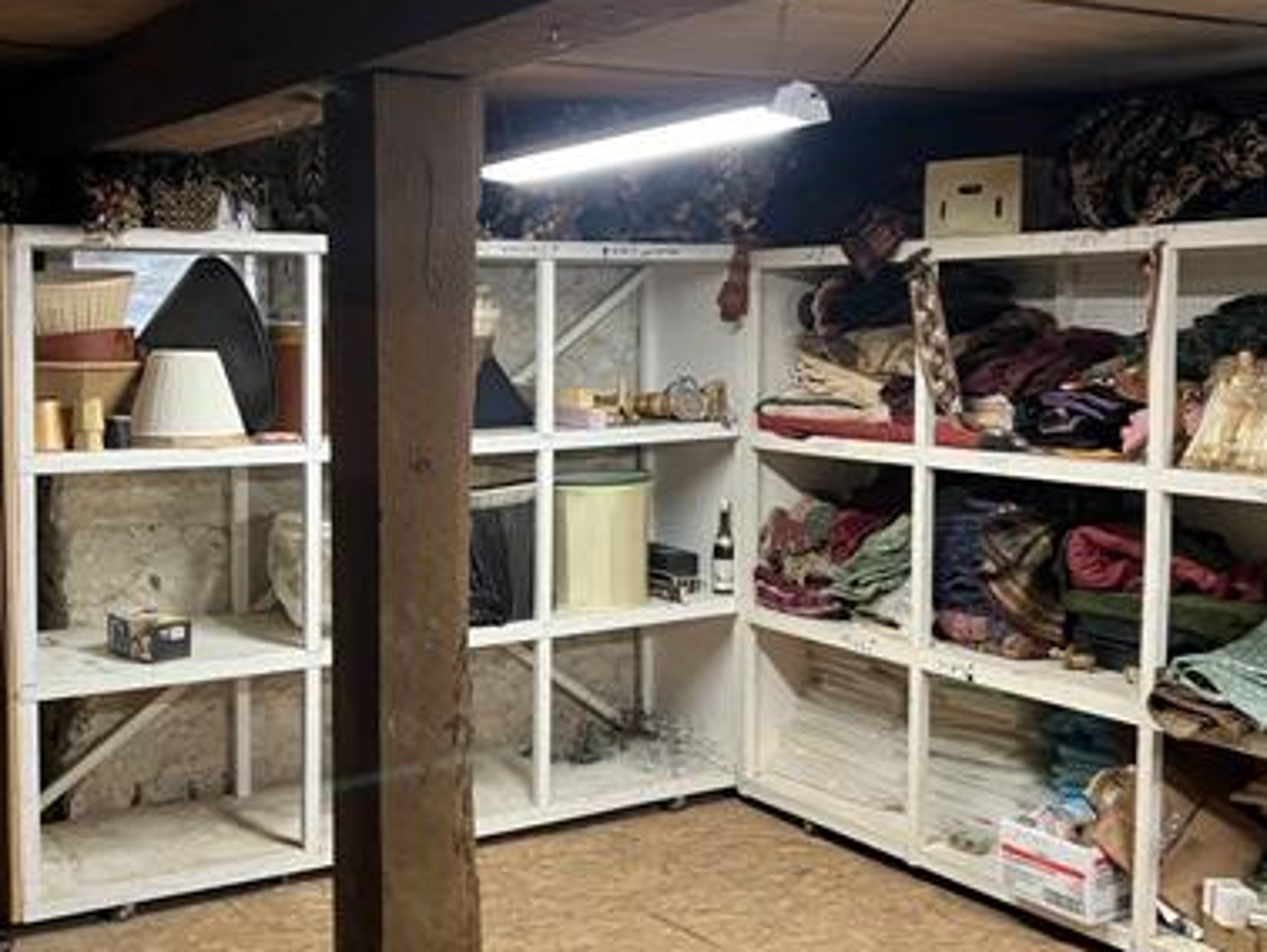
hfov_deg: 42.8
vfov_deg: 32.9
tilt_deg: -4.8
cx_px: 533
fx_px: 1611
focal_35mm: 44
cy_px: 442
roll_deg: +0.8
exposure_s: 1/40
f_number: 1.5
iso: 500
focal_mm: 5.7
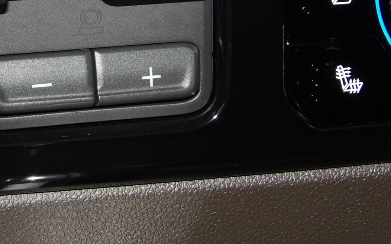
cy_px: 48
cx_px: 122
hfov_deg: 12.9
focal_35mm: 162
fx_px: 1726
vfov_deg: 8.1
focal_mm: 11.1
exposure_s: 1/15
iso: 200
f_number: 4
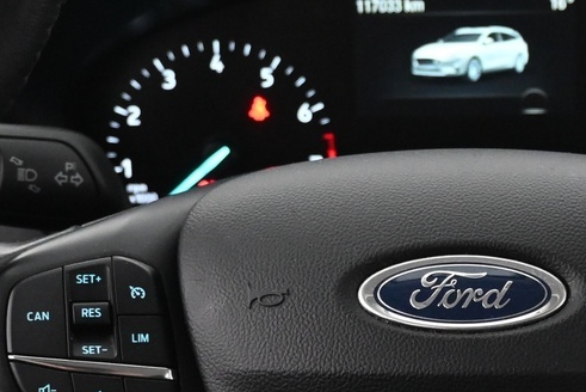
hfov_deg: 16.4
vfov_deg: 11.1
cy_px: 312
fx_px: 2014
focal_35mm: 124
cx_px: 459
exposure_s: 1/40
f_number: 4.2
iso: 2800
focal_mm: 25
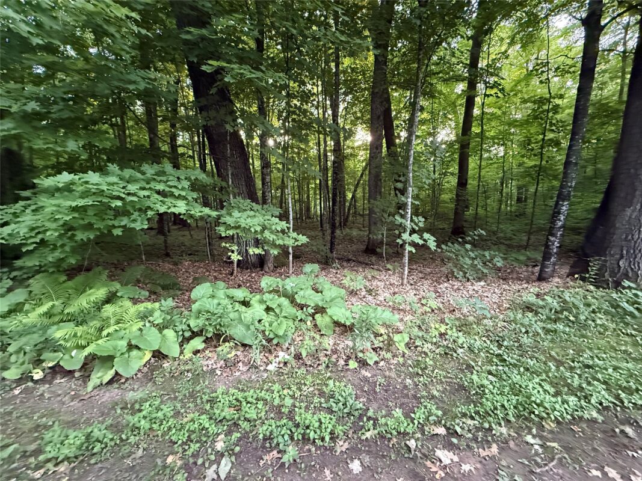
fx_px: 260
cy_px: 240
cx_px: 321
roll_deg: +0.1
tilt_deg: -7.2
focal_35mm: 14
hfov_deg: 102.1
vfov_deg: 85.7
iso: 1000
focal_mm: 2.22
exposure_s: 1/60
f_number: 2.2
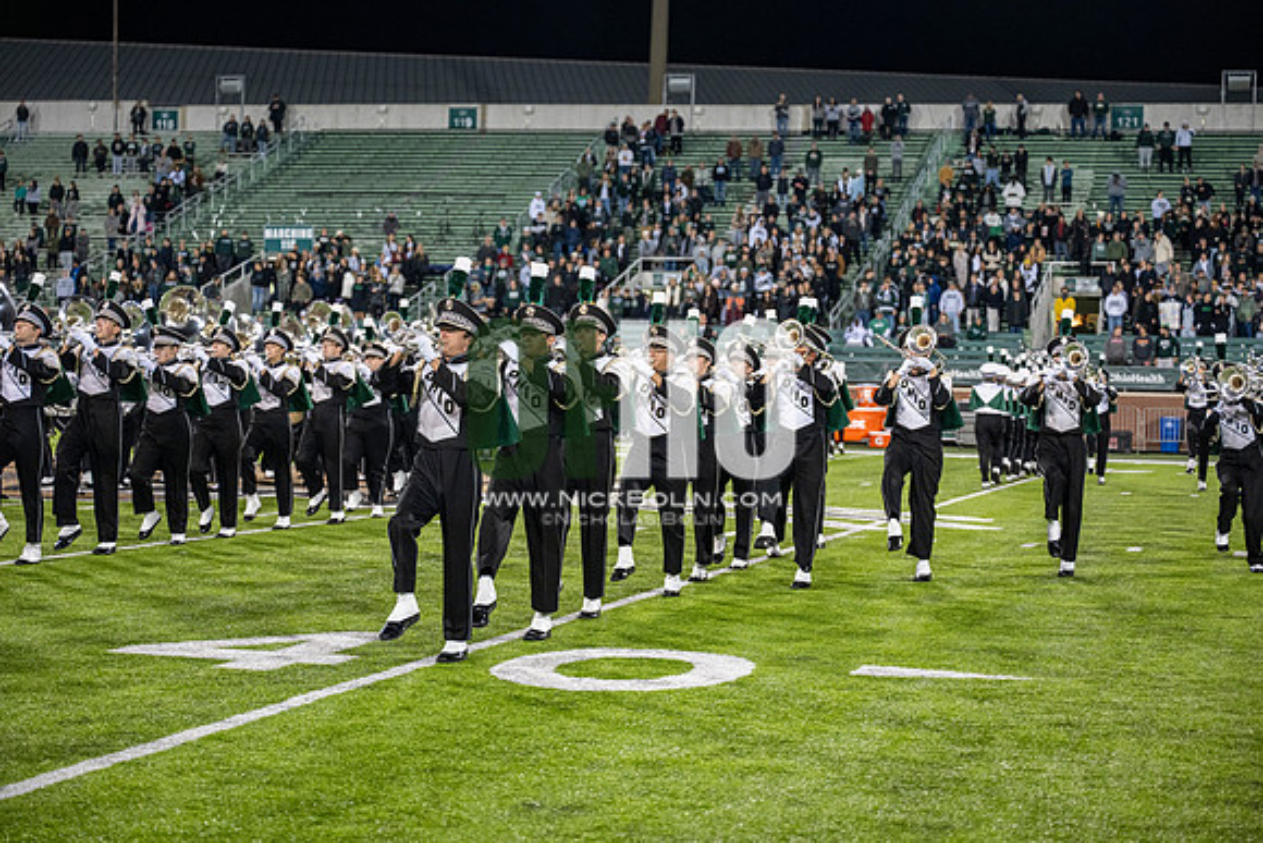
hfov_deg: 28.8
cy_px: 422
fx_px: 2456
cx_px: 632
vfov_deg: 19.5
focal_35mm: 70
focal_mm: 70
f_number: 3.2
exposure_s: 1/500
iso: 1250
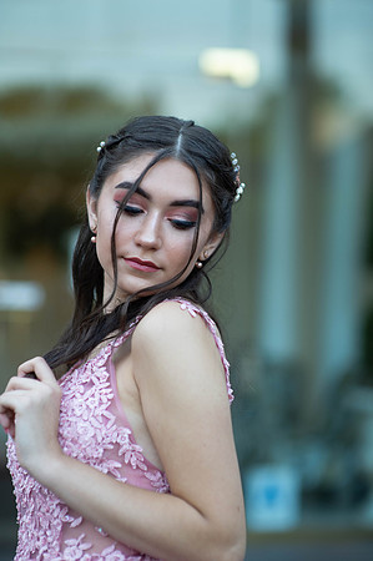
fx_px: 1324
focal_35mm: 85
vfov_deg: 23.9
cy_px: 280
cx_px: 186
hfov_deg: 16.0
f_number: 2
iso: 250
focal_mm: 85
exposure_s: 1/640
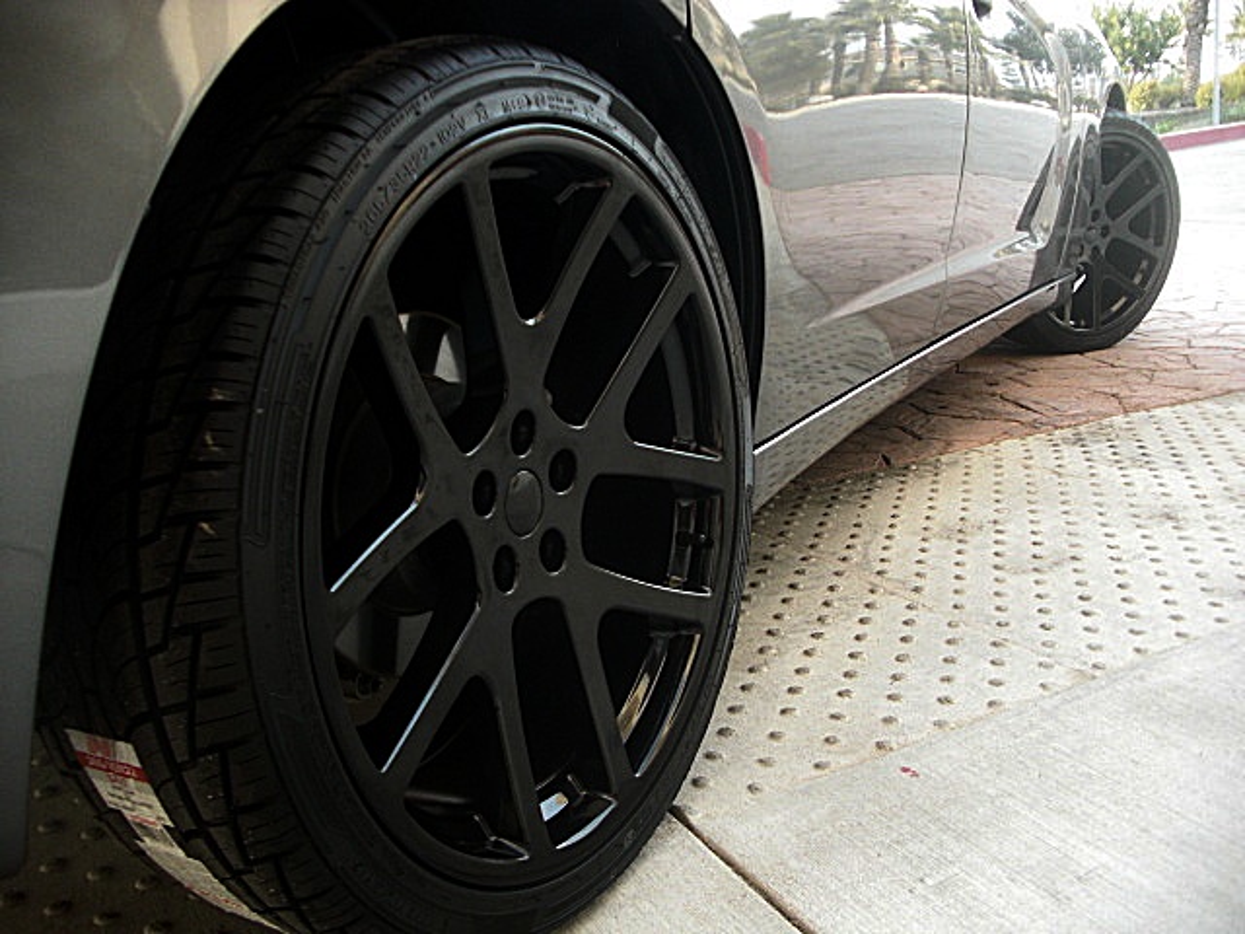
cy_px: 467
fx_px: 1295
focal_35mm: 36
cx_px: 622
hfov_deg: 51.4
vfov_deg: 39.7
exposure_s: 1/80
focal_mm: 6.3
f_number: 2.8
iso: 200
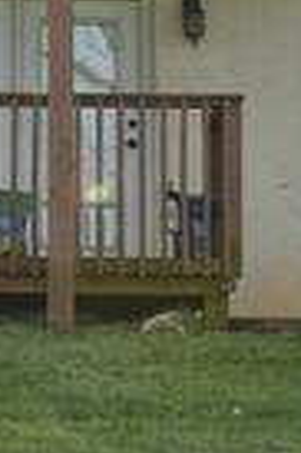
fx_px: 2028
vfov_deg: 12.5
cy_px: -36
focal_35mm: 161
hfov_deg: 8.4
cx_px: -13
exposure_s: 1/200
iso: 100
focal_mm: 23
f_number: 7.1
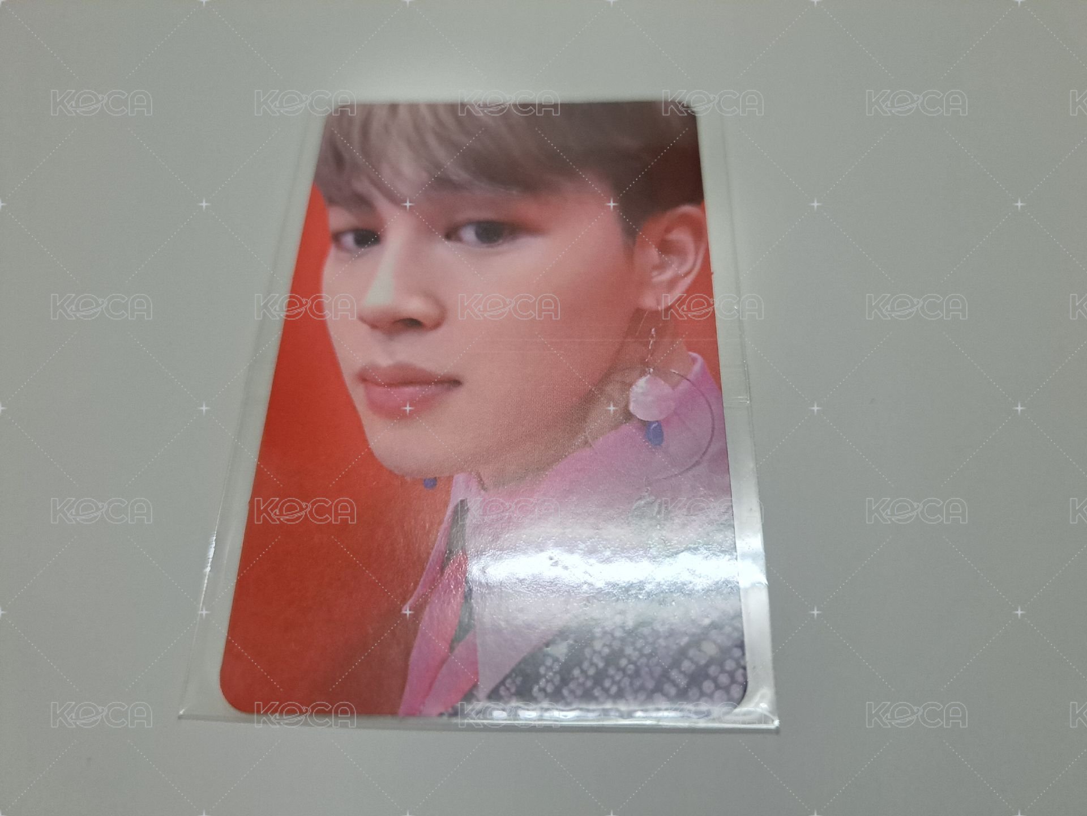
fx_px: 754
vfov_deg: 56.8
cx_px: 544
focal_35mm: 24
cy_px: 408
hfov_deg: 71.6
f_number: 1.8
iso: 320
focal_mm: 5.23
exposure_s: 1/60
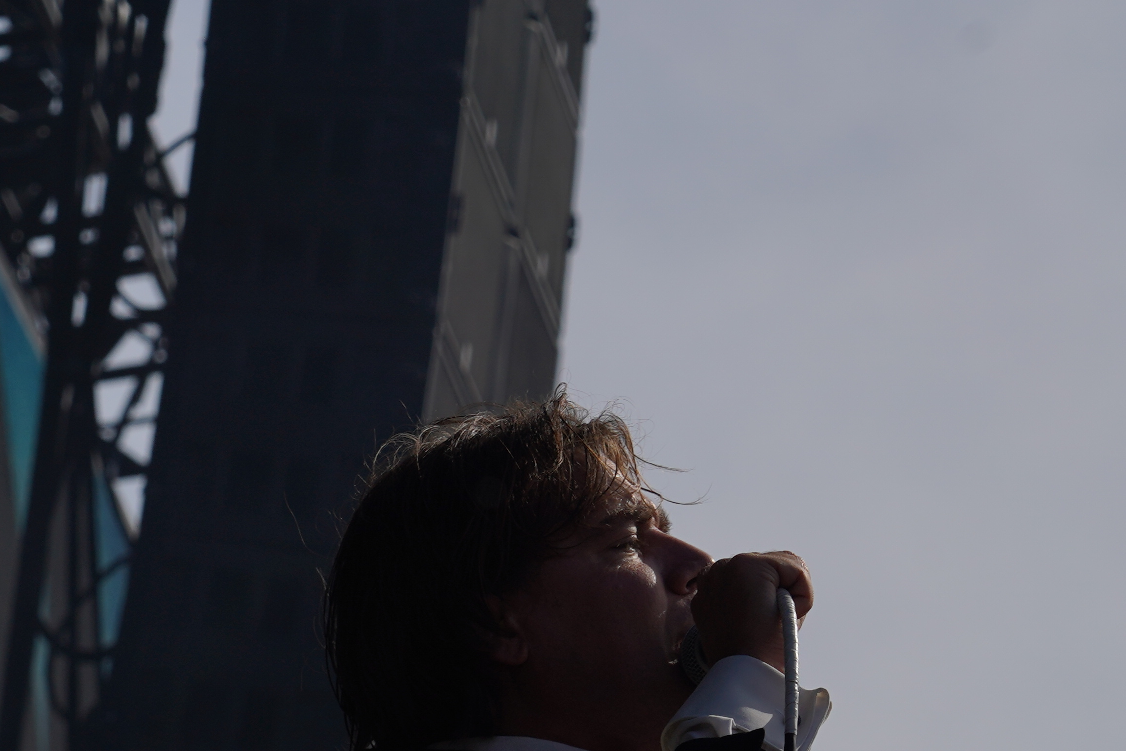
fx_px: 8570
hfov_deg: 7.5
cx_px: 454
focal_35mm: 274
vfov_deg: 5.0
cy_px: 890
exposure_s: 1/1000
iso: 100
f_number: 8
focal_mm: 105
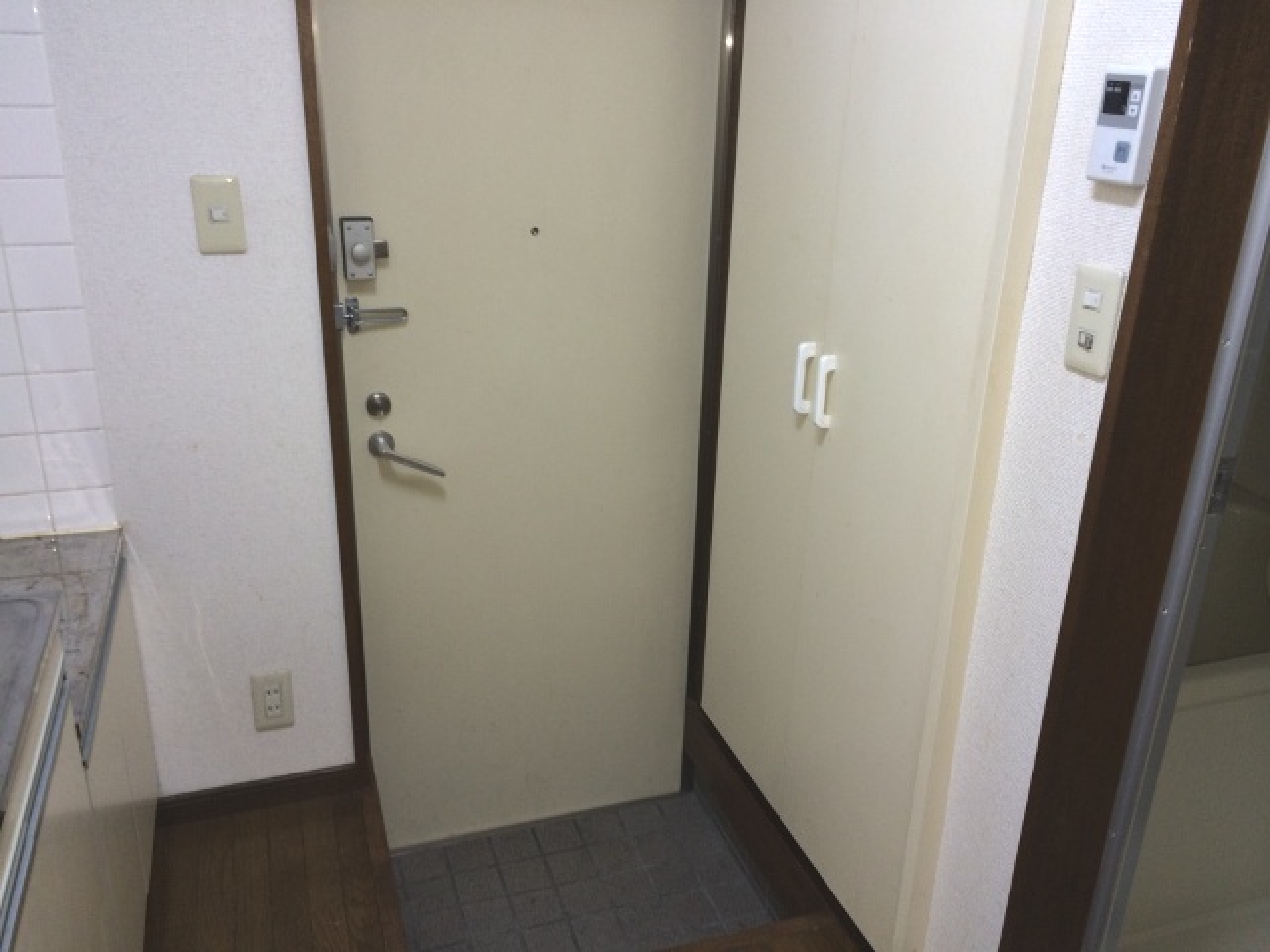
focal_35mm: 30
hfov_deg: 60.0
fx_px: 1101
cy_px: 476
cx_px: 635
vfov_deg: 46.8
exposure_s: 1/33
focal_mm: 4.12
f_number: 2.2
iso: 64
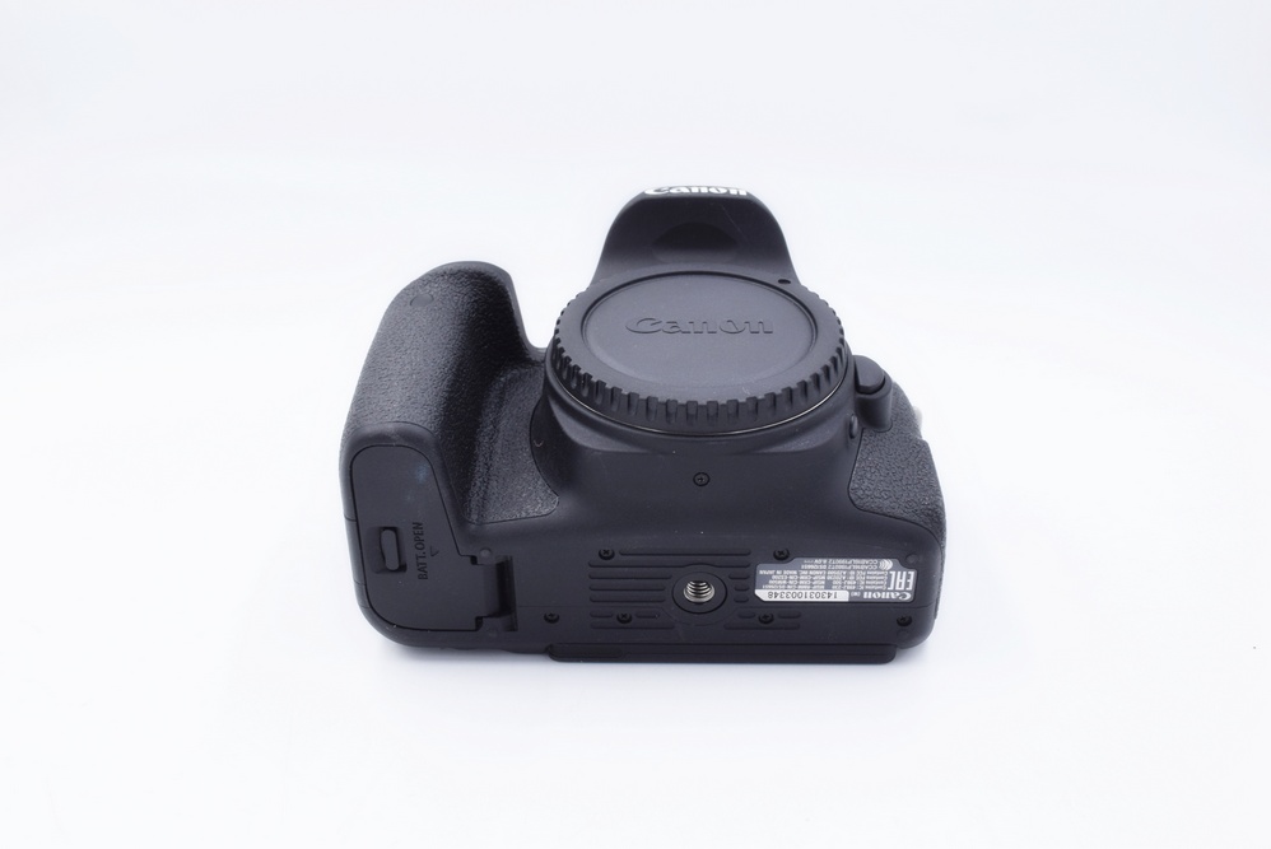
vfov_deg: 34.3
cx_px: 636
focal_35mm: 39
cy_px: 424
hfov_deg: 49.5
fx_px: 1378
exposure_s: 1/160
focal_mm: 26
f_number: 8
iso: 400
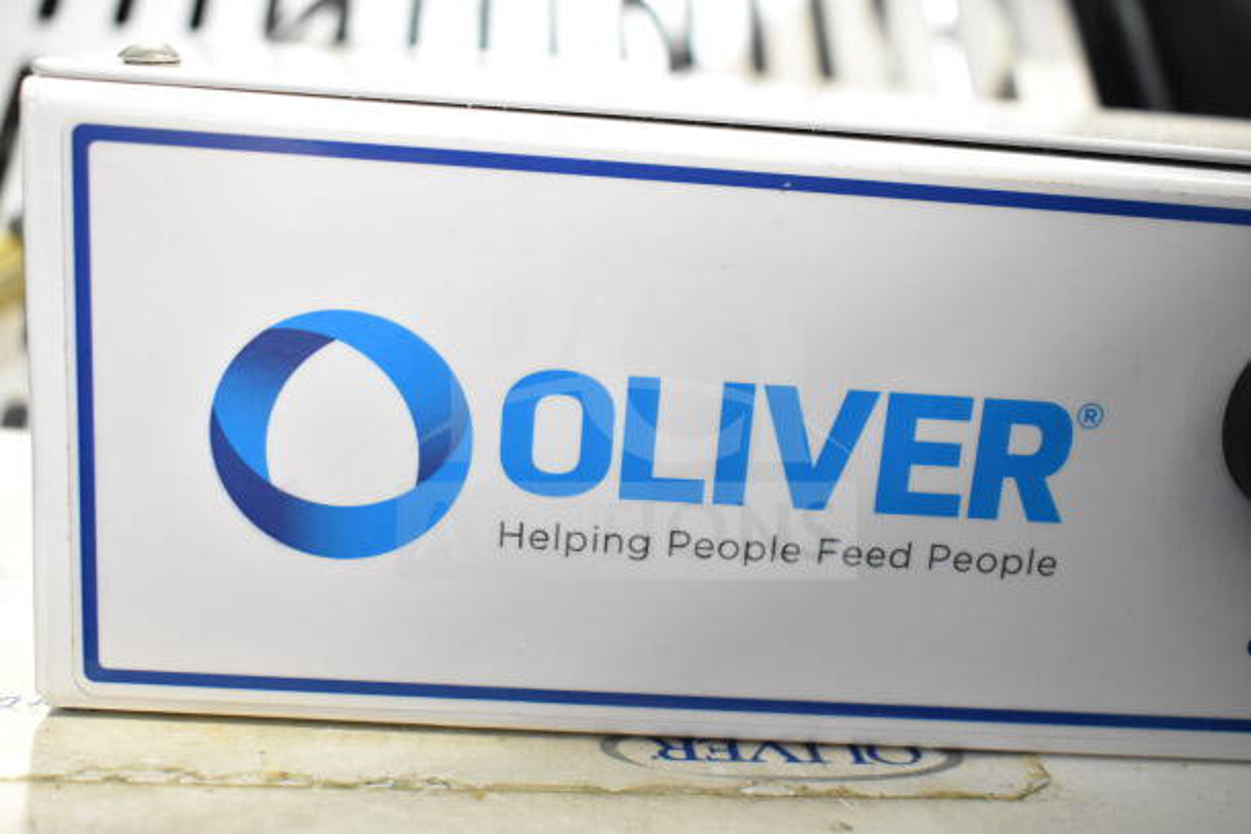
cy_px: 417
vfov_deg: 31.9
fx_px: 1460
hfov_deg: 46.4
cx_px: 626
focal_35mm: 42
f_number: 4.2
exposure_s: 1/50
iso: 3600
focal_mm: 28
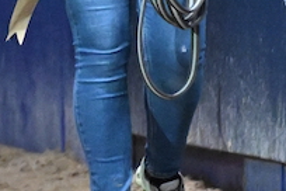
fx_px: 16388
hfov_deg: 1.0
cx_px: -395
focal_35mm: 2063
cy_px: -687
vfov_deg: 0.7
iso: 6400
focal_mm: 200
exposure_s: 1/500
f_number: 5.6
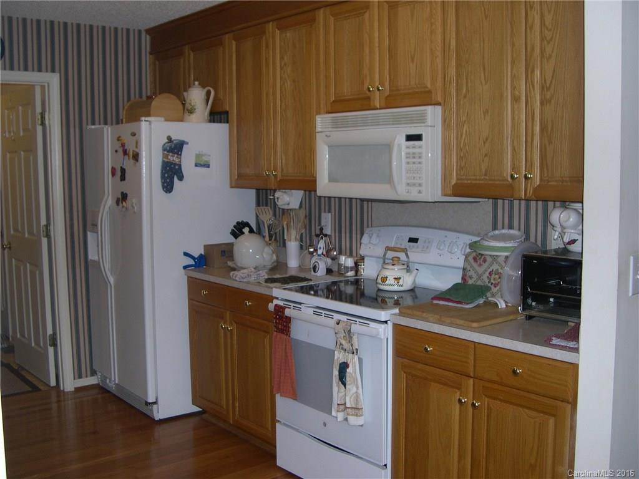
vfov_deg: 37.7
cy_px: 240
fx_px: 701
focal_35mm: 38
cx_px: 320
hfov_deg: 49.0
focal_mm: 8
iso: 100
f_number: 2.8
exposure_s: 1/60
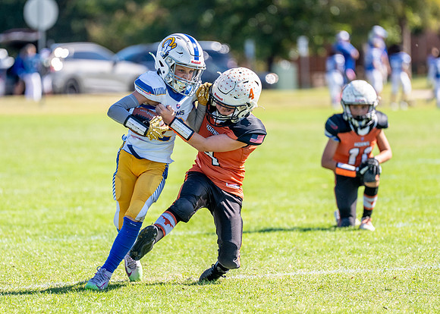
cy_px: 154
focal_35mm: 320
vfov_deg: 4.5
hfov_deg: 6.3
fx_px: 3994
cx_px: 202
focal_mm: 200
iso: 250
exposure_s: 1/3200
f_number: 2.8
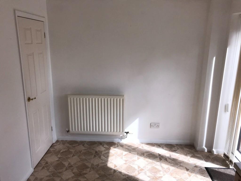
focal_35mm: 28
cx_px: 120
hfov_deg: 63.4
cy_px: 90
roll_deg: -0.6
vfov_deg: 49.7
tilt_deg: -14.0
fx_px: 195
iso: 20
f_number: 1.8
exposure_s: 1/669
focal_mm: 3.99
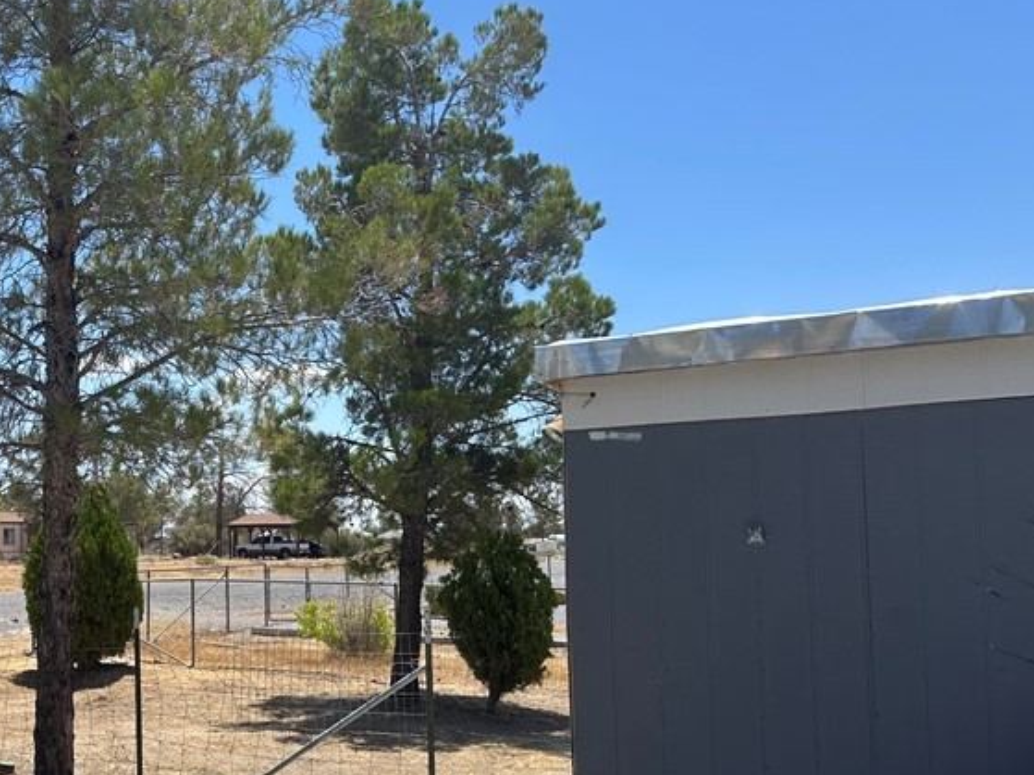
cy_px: 464
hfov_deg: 40.2
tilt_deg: +3.1
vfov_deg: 32.8
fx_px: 1314
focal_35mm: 44
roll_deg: +0.0
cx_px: 129
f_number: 1.78
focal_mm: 6.86
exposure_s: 1/4545
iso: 80
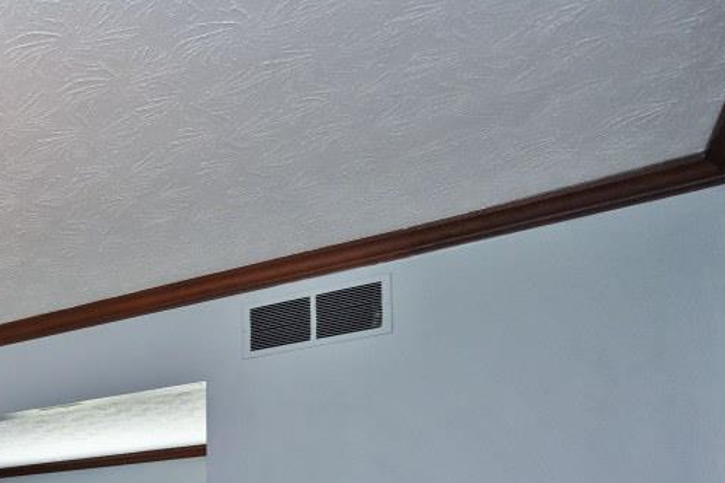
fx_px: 846
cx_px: -347
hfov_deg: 29.4
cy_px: 598
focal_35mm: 42
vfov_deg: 27.5
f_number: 4
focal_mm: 14
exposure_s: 1/60
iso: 280
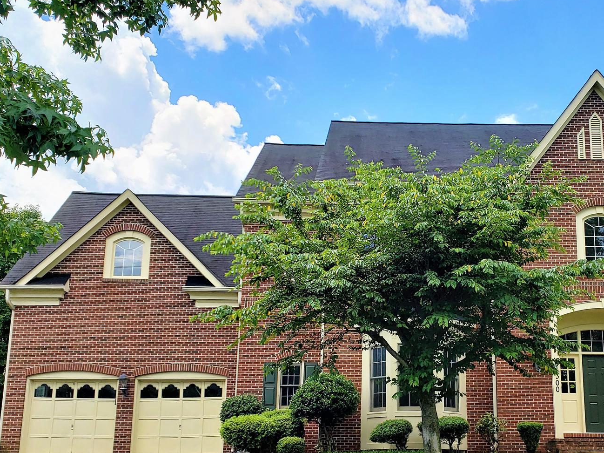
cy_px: 291
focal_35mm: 41
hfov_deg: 44.9
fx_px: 715
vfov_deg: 34.9
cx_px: 418
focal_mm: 4.3
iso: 50
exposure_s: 1/1293
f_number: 2.4
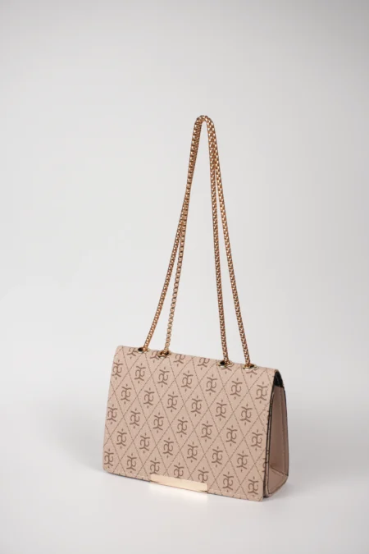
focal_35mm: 75
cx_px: 184
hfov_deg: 18.2
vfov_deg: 27.0
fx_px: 1153
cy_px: 277
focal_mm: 50
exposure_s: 1/30
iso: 160
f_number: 5.6
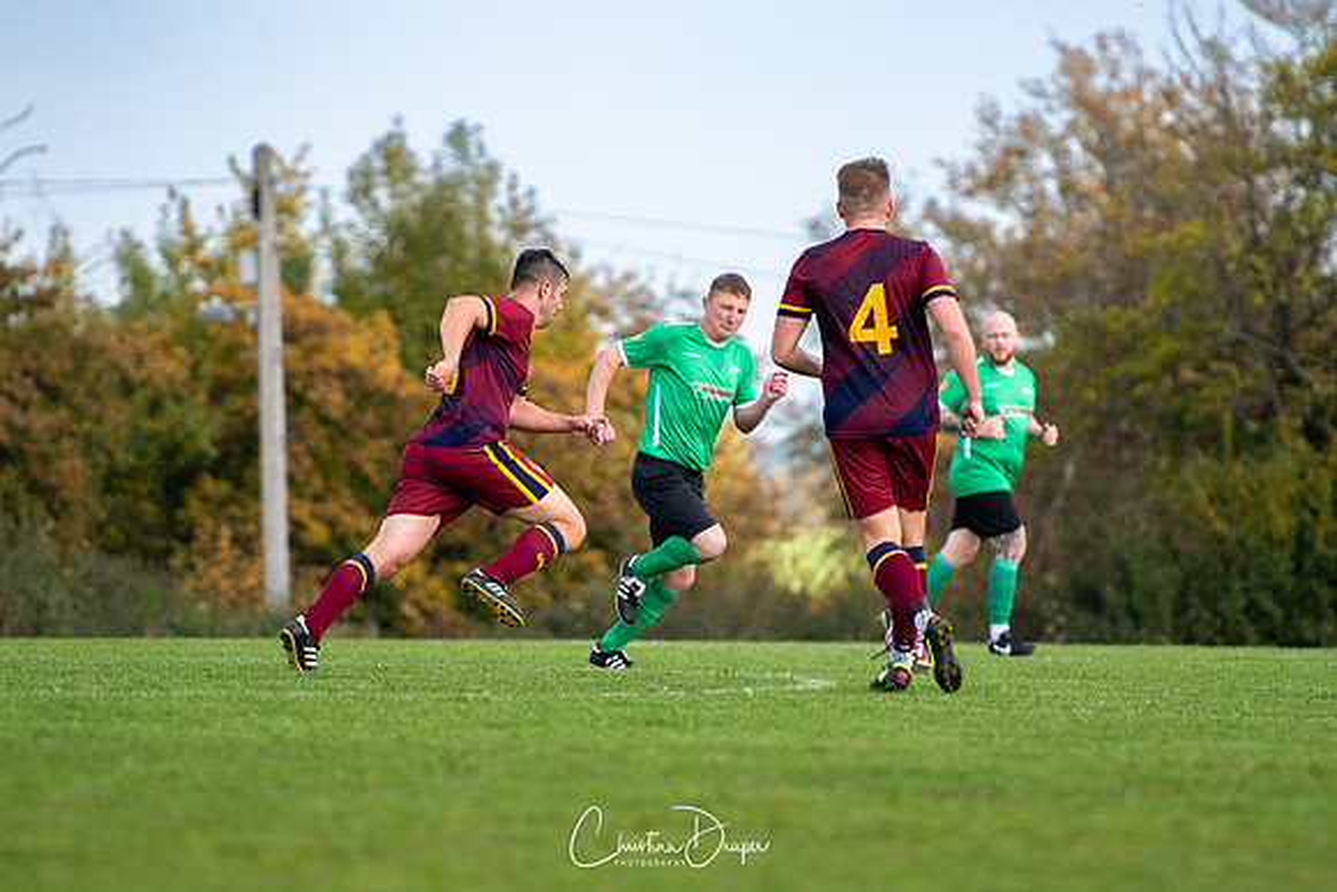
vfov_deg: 3.6
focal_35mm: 377
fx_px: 14017
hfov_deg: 5.5
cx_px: 681
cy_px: 444
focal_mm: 200
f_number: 2.8
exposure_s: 1/3200
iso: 320
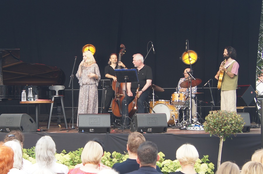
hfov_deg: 49.6
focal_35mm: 39
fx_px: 285
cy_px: 87
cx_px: 132
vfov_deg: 34.1
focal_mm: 26
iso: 100
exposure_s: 1/50
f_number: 4.5
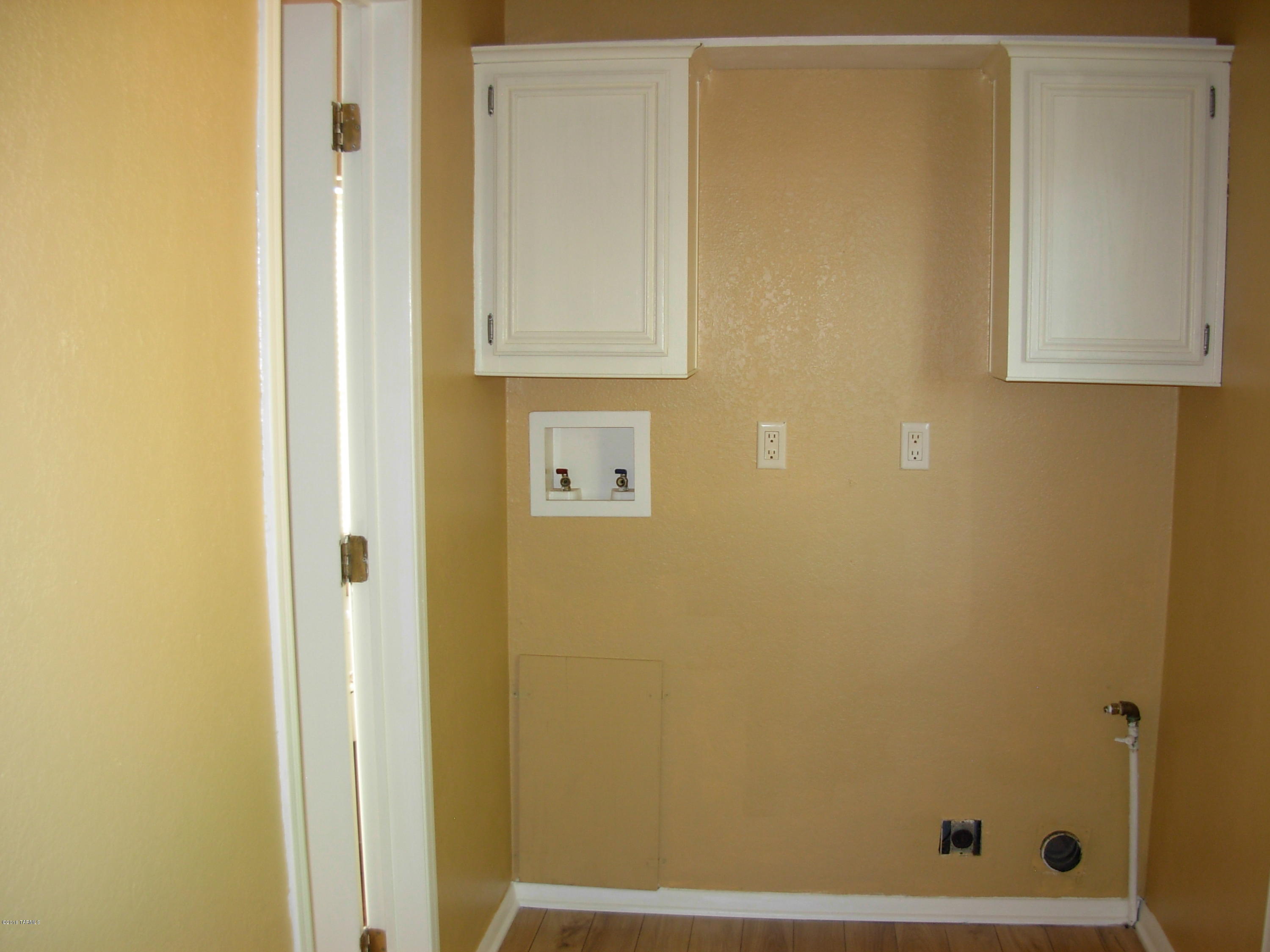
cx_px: 635
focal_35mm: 38
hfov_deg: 49.0
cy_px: 476
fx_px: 1394
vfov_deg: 37.7
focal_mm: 6.3
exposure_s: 1/22.6
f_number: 2.9
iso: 79
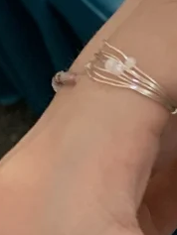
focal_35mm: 158
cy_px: -183
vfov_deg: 11.6
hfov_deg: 8.2
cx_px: 498
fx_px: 1076
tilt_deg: -57.5
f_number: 1.8
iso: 100
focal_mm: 4.25
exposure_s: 1/63
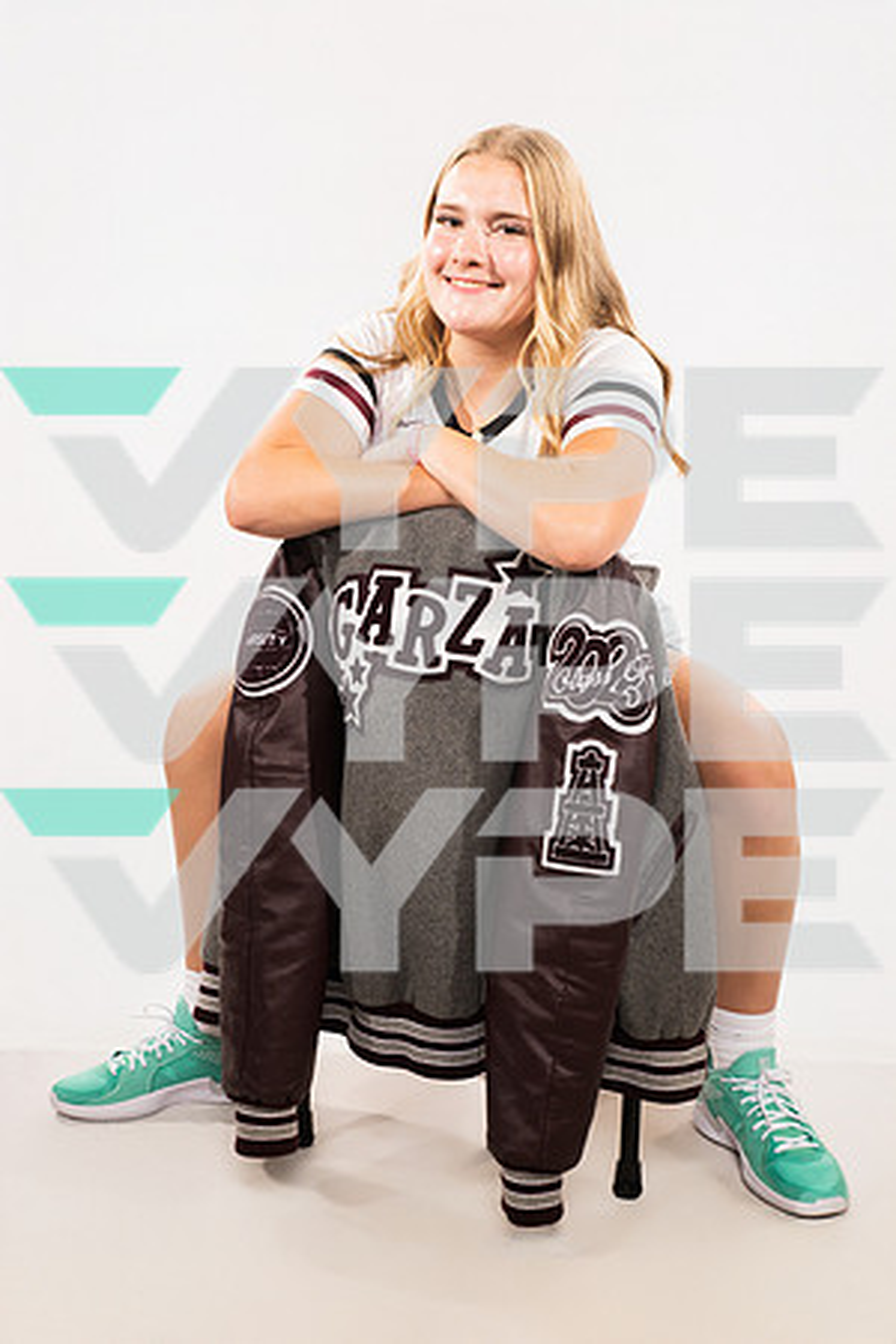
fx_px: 1643
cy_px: 672
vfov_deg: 44.5
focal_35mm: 44
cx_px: 448
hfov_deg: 30.5
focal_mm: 44
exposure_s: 1/320
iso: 500
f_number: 7.1
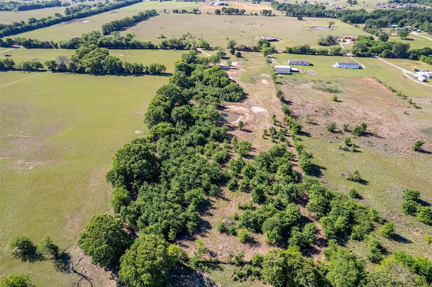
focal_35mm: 22
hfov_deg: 78.6
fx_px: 264
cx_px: 216
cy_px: 144
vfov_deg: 57.1
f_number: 2.8
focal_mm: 8.38
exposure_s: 1/1250
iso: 100
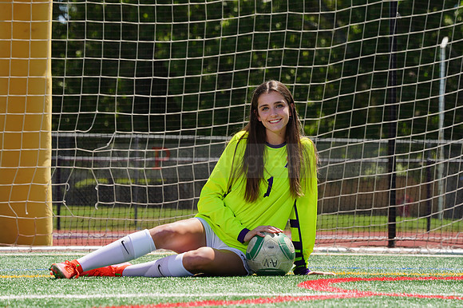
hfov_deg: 7.8
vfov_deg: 5.2
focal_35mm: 265
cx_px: 232
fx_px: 3406
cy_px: 154
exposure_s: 1/250
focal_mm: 265
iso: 200
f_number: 13
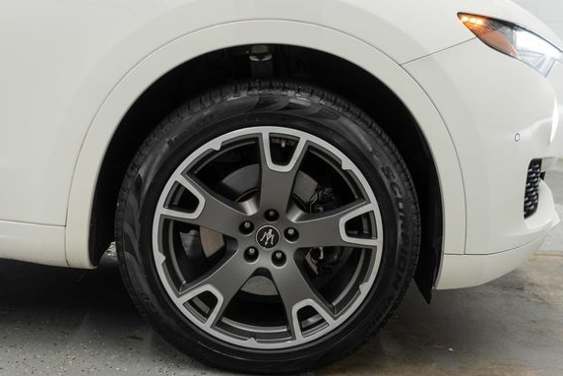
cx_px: 286
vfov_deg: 28.7
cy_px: 192
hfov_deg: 41.9
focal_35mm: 47
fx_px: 735
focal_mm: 28
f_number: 3.2
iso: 250
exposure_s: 1/50
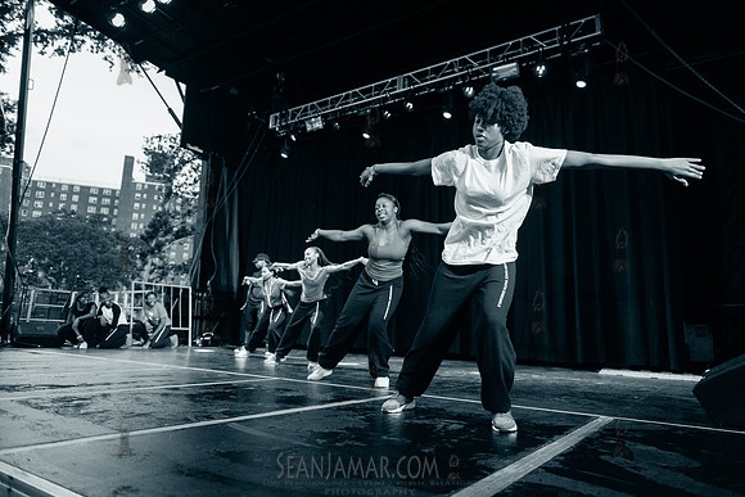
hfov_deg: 73.7
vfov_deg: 53.2
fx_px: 497
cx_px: 372
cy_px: 248
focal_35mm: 24
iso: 4000
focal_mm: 24
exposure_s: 1/1250
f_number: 2.8
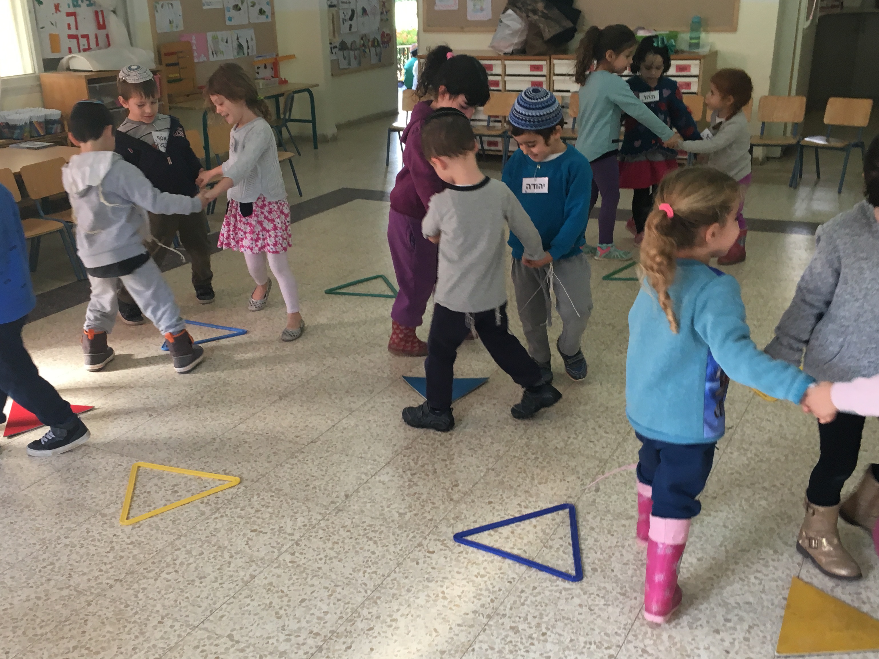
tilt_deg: -21.3
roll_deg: -0.5
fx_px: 965
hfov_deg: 49.0
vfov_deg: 37.6
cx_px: 421
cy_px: 382
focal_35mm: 38
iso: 40
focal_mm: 4.15
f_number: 2.2
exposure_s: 1/33
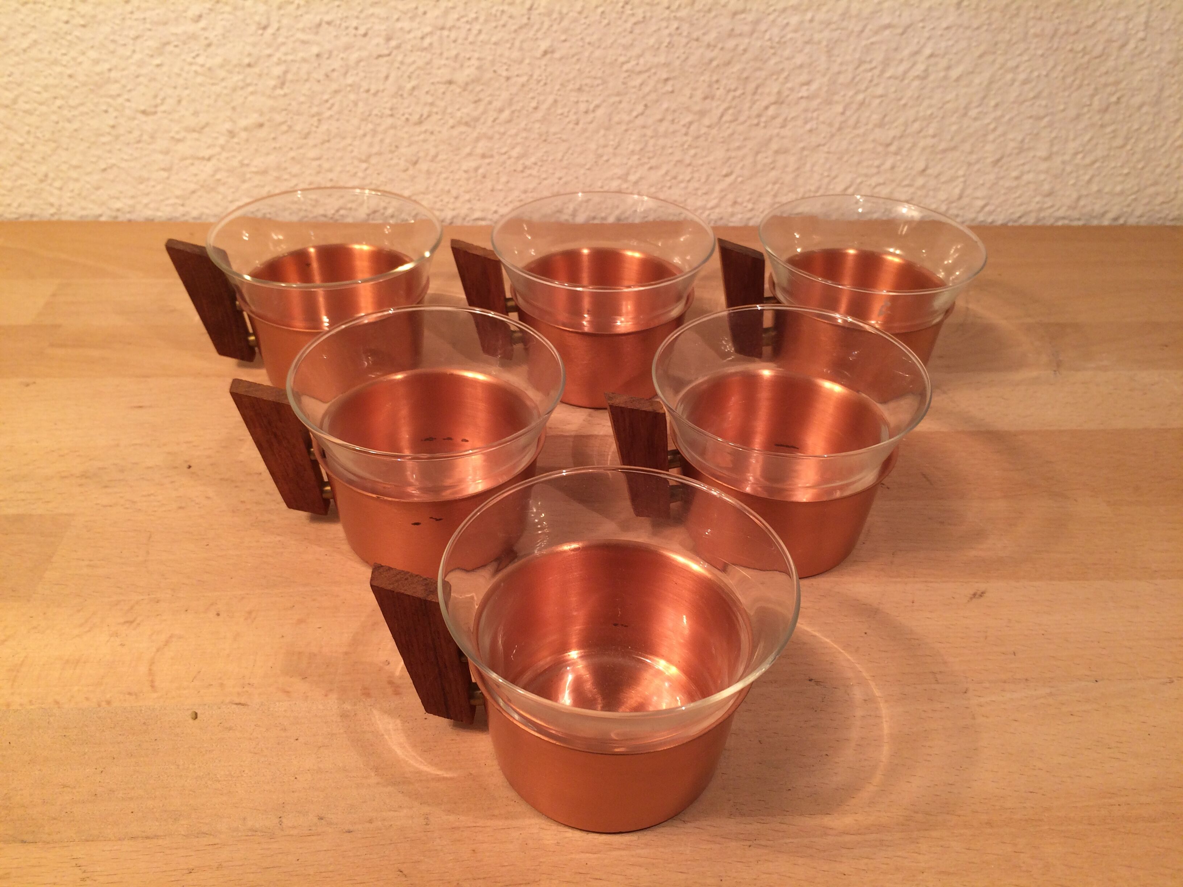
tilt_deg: -35.2
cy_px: 444
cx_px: 592
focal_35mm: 29
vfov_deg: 48.2
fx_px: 991
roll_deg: -3.2
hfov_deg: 61.7
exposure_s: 1/33
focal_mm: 4.15
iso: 50
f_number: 2.2
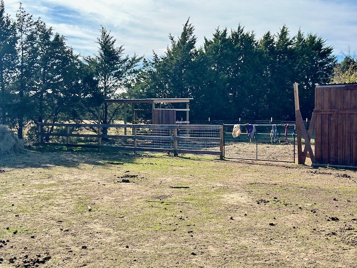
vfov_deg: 30.3
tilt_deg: -2.5
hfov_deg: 39.7
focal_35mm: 48
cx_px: 178
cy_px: 134
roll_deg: +0.2
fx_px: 495
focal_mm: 6.86
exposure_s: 1/3367
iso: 80
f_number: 1.78
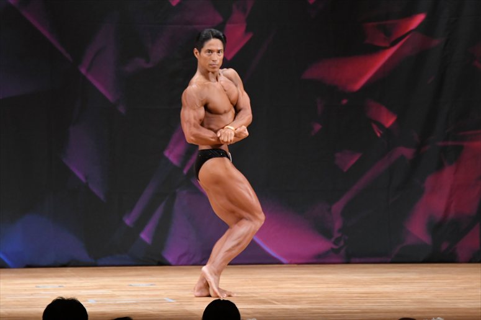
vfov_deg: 4.8
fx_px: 3806
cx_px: 240
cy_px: 160
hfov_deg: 7.2
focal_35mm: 285
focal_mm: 190
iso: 3200
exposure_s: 1/400
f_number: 5.6
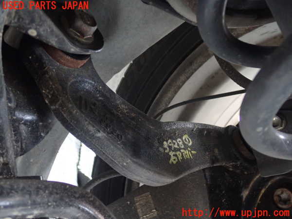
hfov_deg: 49.0
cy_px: 110
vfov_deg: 37.7
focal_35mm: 38
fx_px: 321
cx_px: 146
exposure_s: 1/10
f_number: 2.7
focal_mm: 6.83
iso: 800
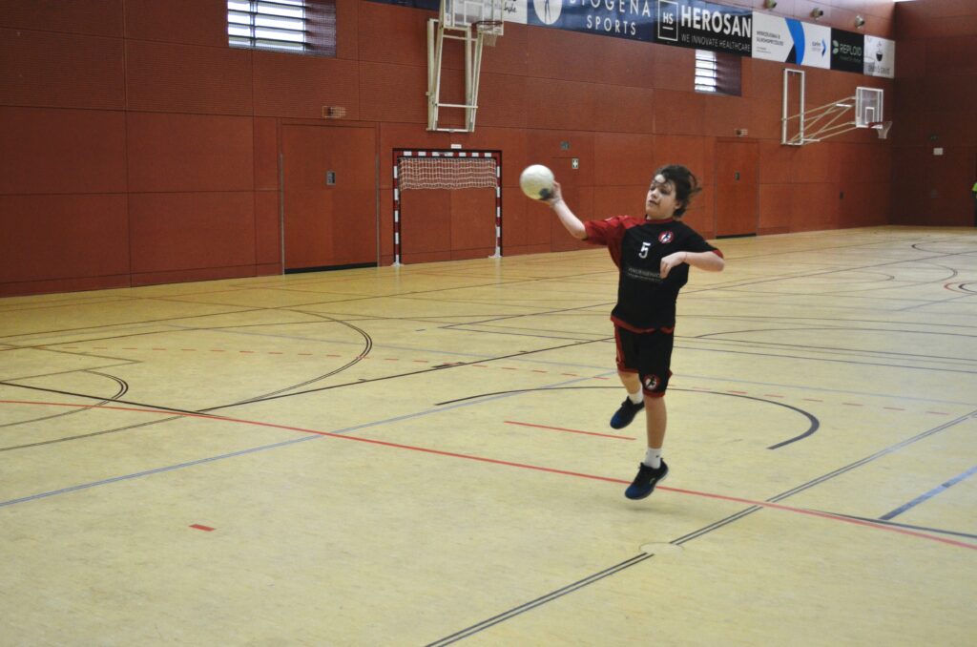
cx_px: 488
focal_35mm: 48
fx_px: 1300
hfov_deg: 41.2
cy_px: 324
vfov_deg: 27.9
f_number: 4.8
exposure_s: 1/400
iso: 1600
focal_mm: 32
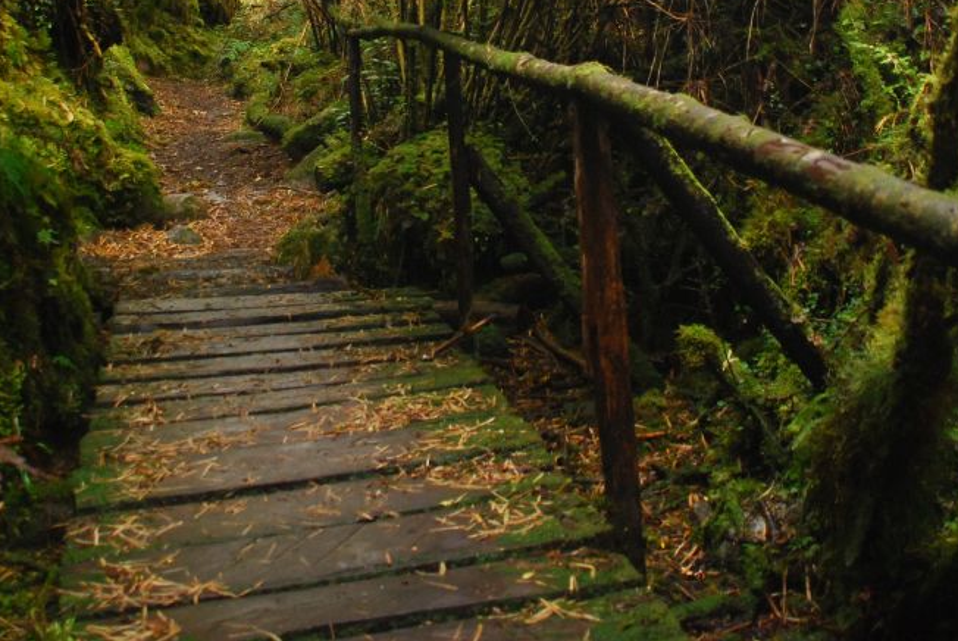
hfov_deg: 37.5
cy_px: 49
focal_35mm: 53
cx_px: 458
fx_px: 1412
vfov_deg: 24.7
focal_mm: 18
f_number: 3.5
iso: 500
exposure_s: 1/25
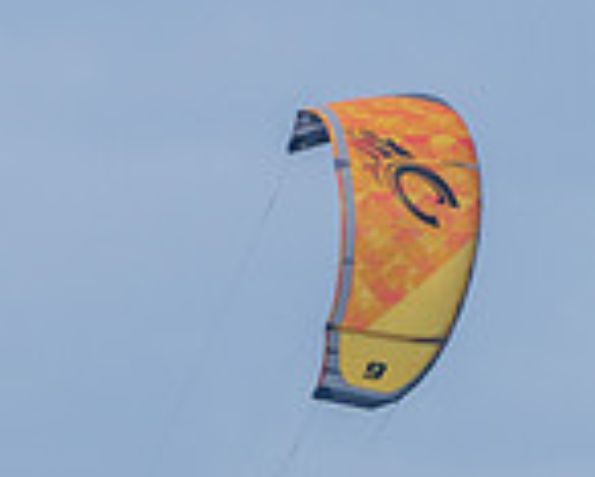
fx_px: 38714
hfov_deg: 0.9
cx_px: 366
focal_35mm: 2197
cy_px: 884
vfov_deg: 0.7
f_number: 5.6
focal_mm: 360
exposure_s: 1/2000
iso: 125
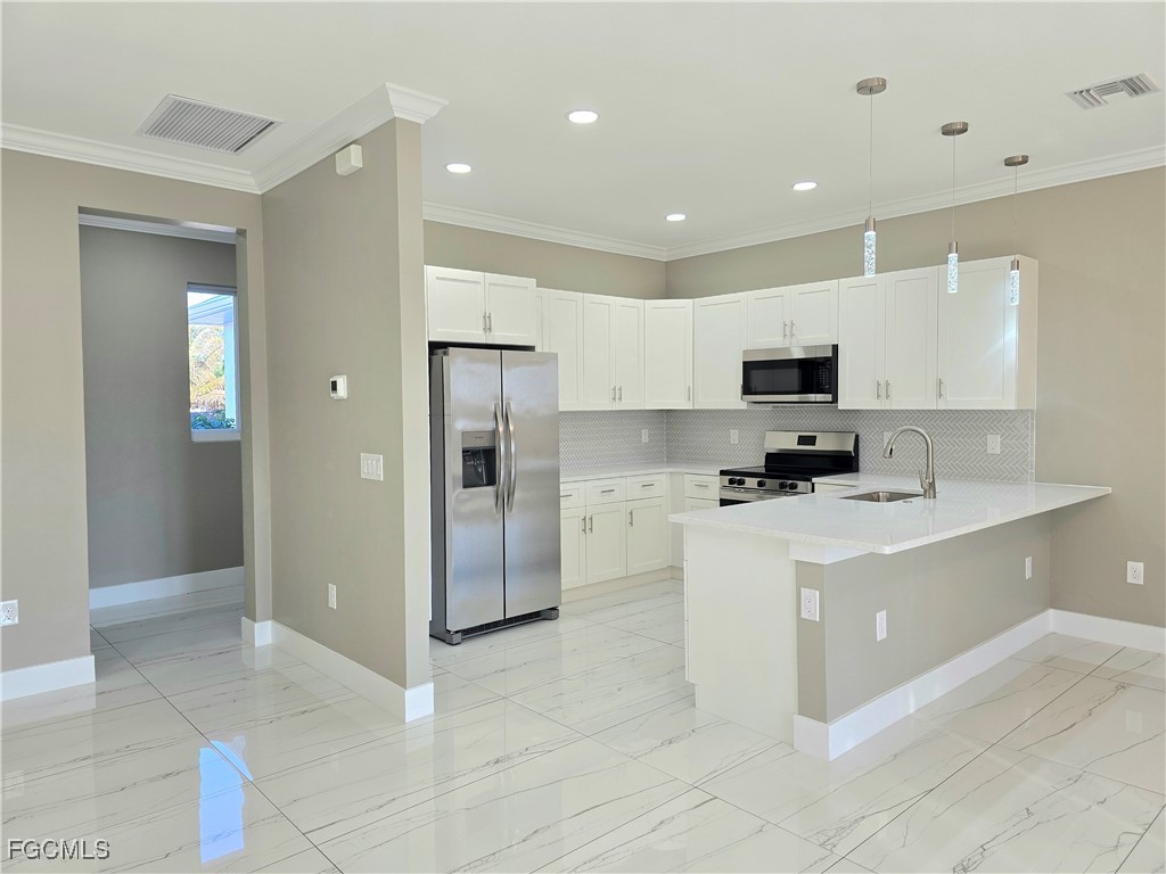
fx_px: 775
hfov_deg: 73.9
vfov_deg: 58.9
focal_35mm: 23
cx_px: 583
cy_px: 437
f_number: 1.7
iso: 80
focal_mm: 6.3
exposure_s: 1/120
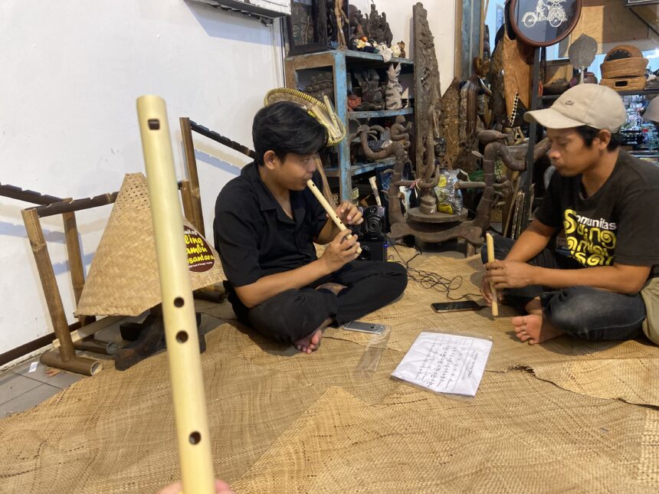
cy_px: 247
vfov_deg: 53.1
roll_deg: +3.3
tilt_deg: -15.6
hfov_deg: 67.3
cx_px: 330
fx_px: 495
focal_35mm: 26
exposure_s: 1/50
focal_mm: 4.25
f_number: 1.8
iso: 320
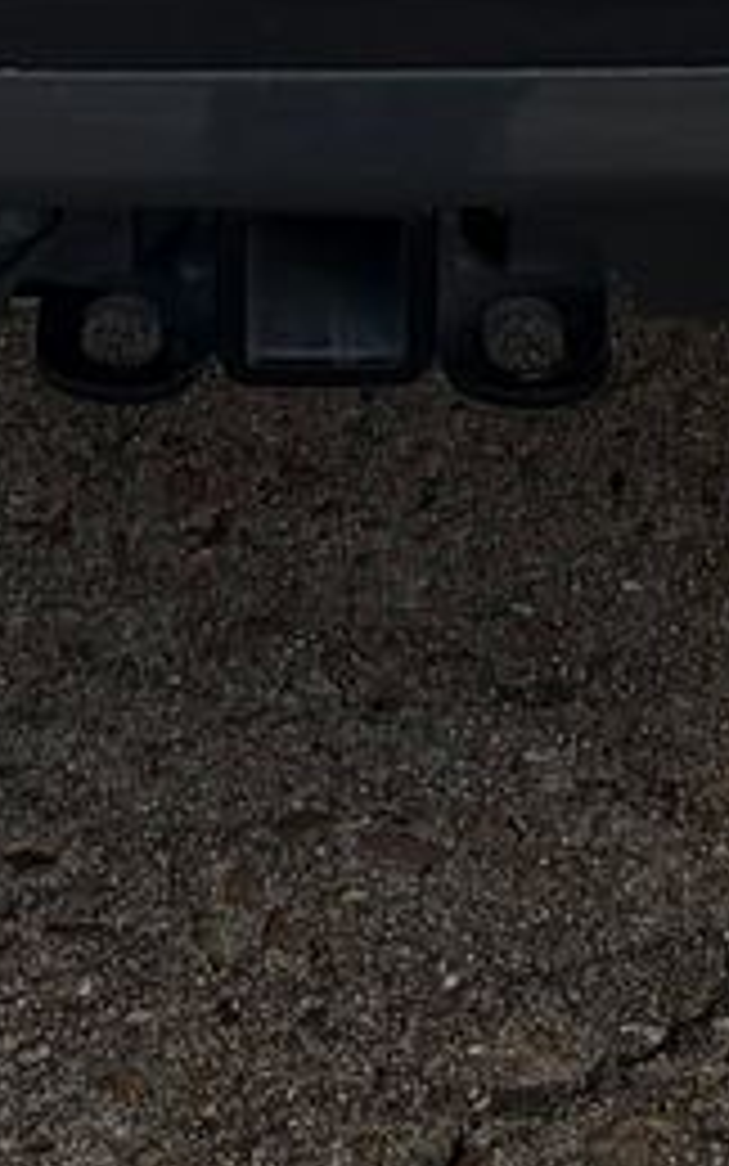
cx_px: 432
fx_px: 4988
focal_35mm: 157
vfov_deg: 11.5
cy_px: -1432
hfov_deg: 8.4
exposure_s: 1/1250
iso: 100
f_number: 1.78
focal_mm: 6.76
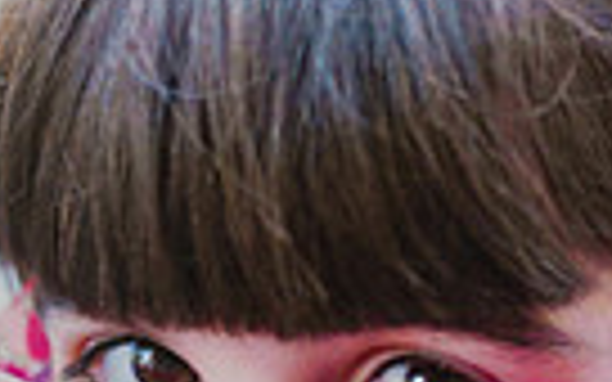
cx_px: 558
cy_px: 409
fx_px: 4053
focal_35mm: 243
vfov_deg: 5.4
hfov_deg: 8.6
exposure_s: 1/200
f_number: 3.2
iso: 200
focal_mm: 56
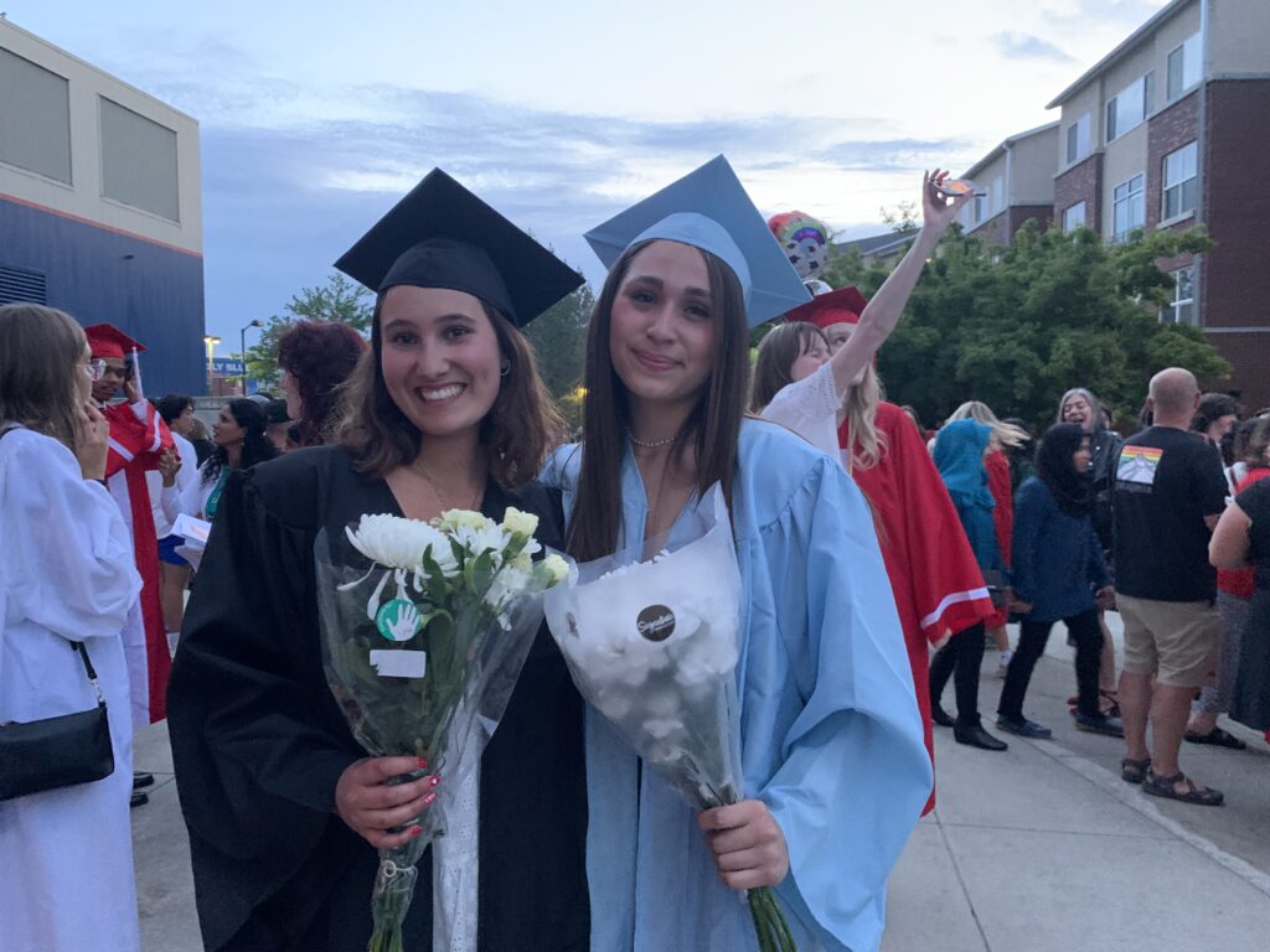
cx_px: 635
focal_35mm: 26
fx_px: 954
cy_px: 476
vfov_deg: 53.1
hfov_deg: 67.3
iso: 500
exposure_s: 1/30
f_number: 1.8
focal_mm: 4.25
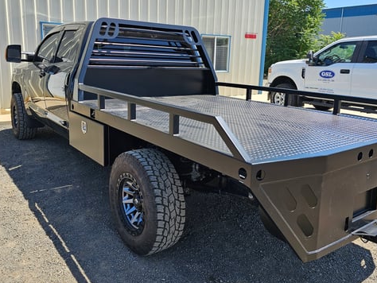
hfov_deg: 58.3
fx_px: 338
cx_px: 188
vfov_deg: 45.3
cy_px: 120
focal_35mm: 31
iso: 10
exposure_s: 1/284
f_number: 1.7
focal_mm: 6.3
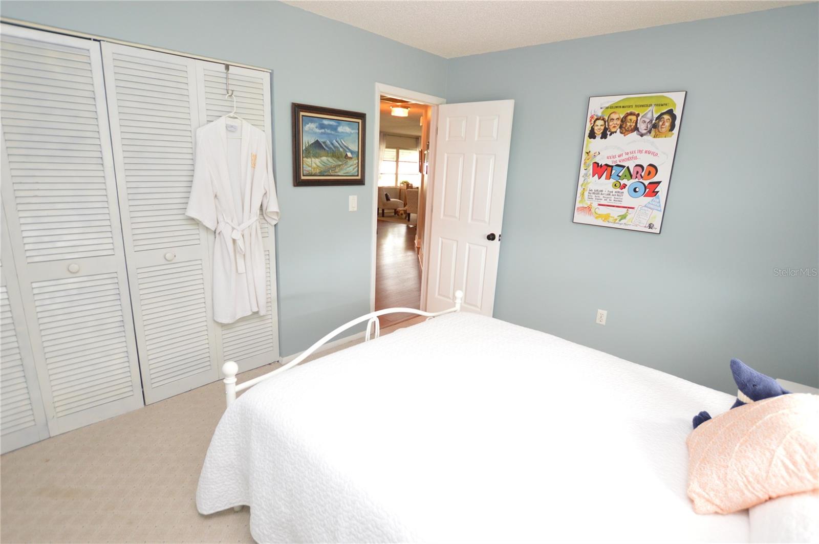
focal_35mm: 18
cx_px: 410
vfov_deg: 67.3
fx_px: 409
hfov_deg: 90.1
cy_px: 272
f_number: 3.5
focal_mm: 12
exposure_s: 1/60
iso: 1100
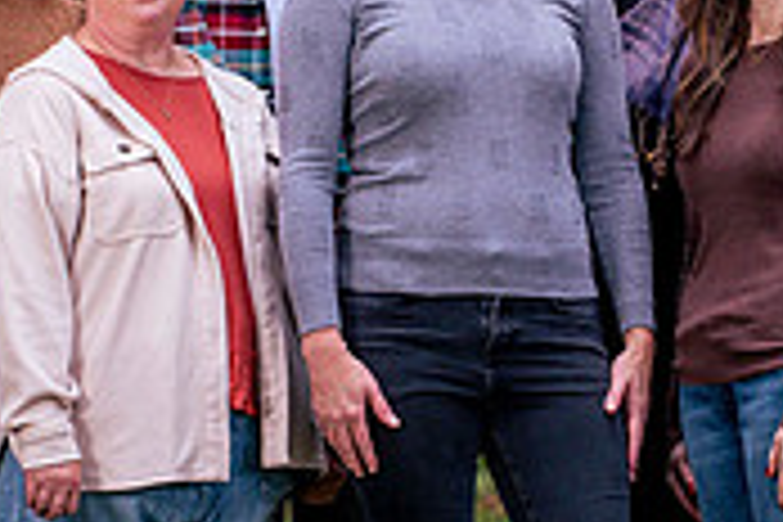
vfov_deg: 3.4
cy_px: 214
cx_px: 450
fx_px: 8721
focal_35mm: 401
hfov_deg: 5.1
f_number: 5.6
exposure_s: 1/250
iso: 200
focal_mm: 120
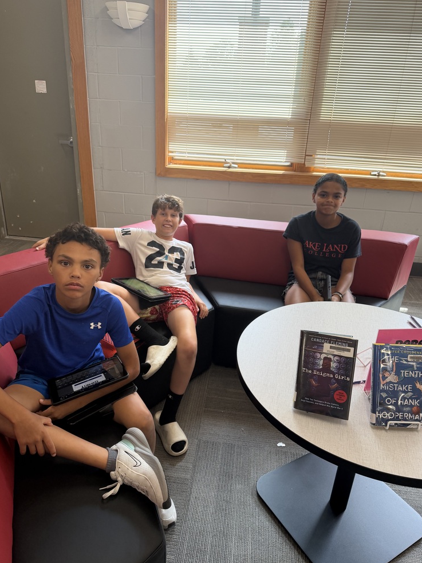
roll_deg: -2.8
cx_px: 209
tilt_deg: -24.1
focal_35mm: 25
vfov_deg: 69.4
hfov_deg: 54.9
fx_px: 406
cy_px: 283
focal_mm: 6.76
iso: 125
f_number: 1.78
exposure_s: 1/196
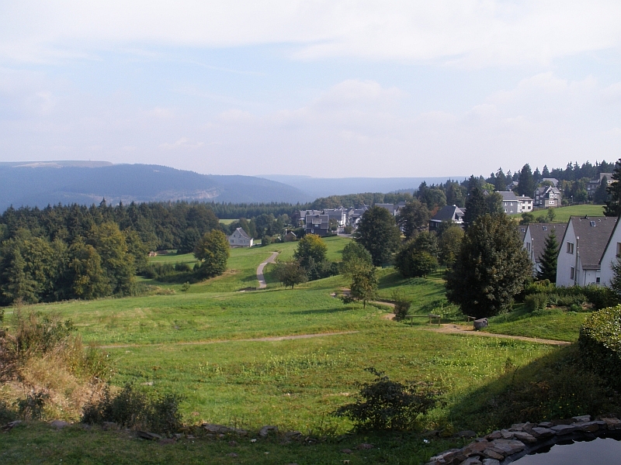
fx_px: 646
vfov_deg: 39.7
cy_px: 232
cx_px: 310
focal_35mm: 36
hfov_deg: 51.4
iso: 80
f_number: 5.6
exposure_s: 1/250
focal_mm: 6.3
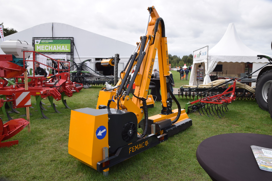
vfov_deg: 50.4
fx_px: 193
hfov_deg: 70.4
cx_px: 136
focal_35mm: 26
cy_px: 90
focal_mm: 17
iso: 200
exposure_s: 1/250
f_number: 8
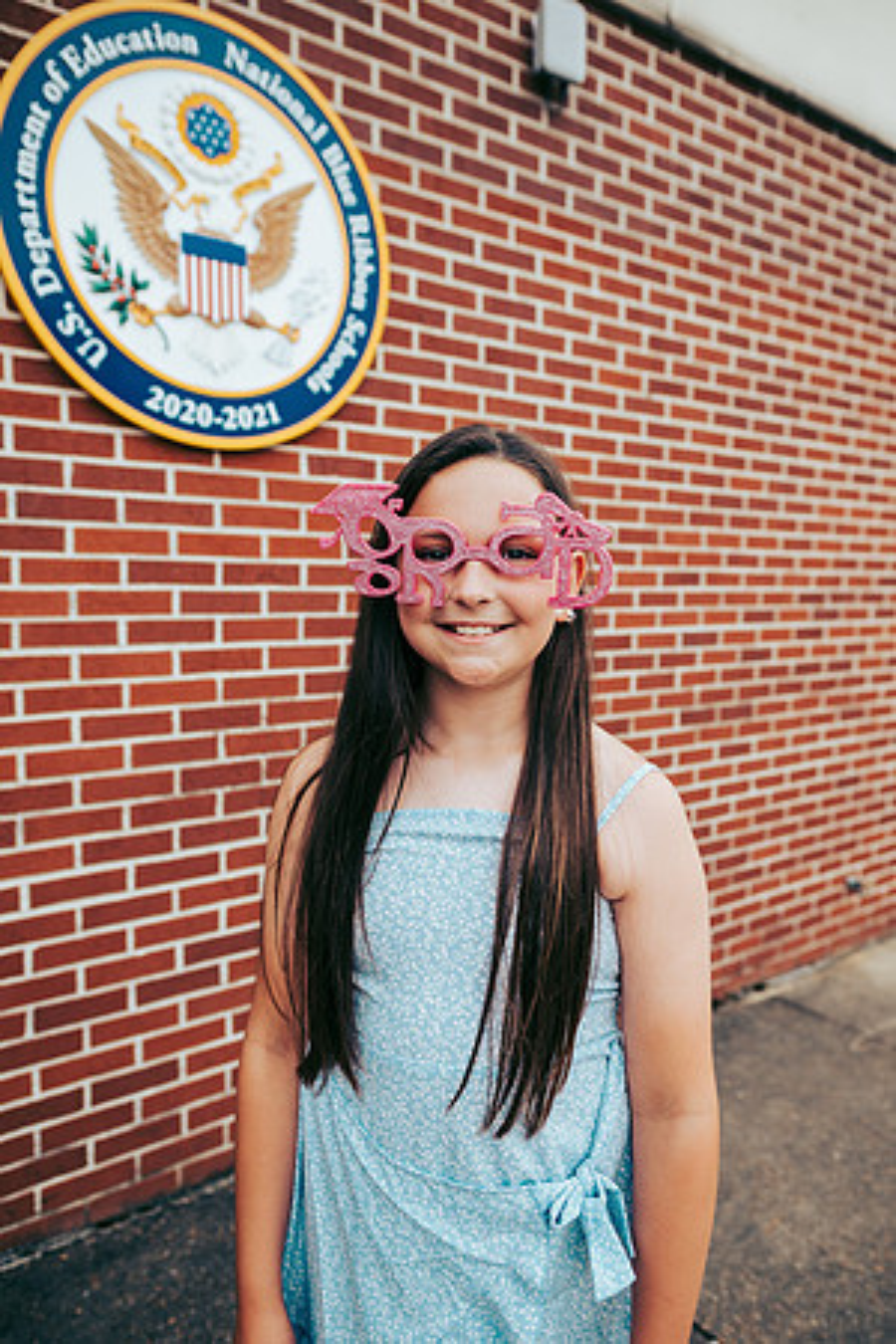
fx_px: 896
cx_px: 448
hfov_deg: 53.1
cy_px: 672
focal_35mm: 24
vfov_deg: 73.7
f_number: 2.8
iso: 320
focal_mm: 24
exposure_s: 1/320
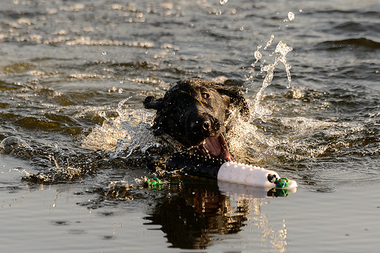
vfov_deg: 1.9
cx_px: 170
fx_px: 7580
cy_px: 137
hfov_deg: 2.9
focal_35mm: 719
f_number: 6.3
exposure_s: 1/1600
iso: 900
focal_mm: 370
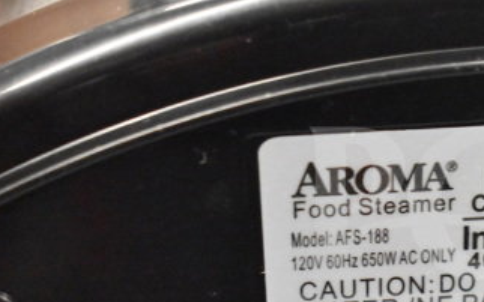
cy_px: 246
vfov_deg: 11.8
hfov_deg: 18.6
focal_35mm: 110
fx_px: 1450
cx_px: 443
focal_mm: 38
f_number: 4.8
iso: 12800
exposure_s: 1/60
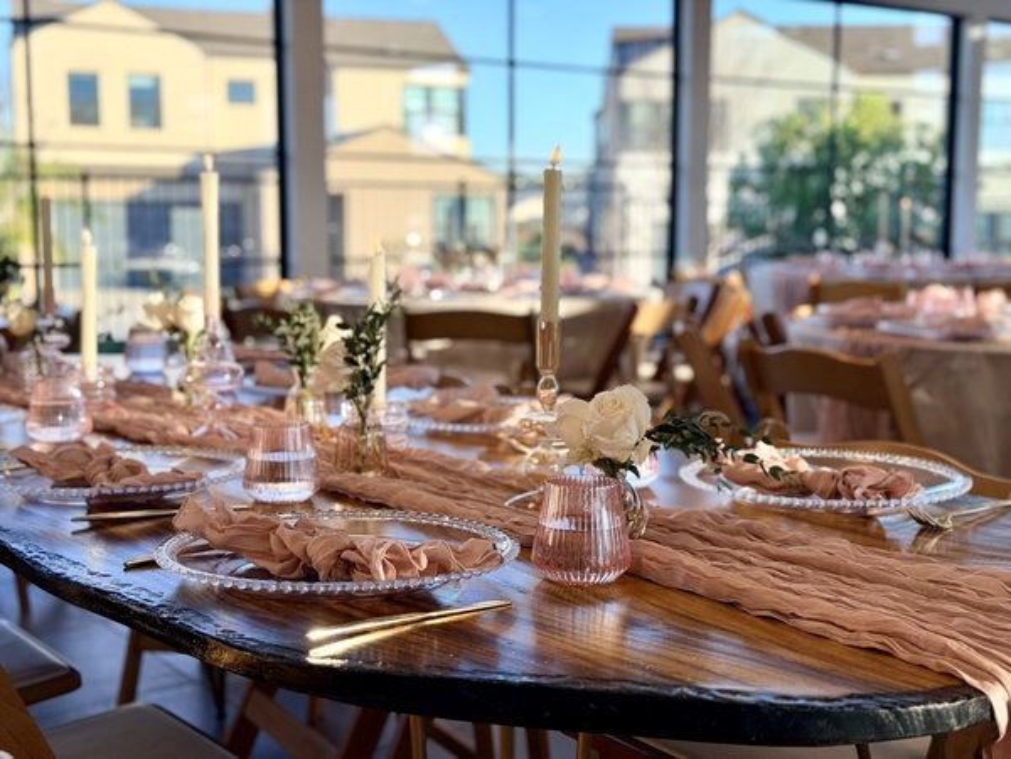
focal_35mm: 48
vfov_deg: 30.3
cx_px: 506
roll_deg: +0.3
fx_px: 1402
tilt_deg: -2.9
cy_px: 380
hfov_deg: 39.7
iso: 100
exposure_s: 1/625
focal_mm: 6.76
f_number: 1.78
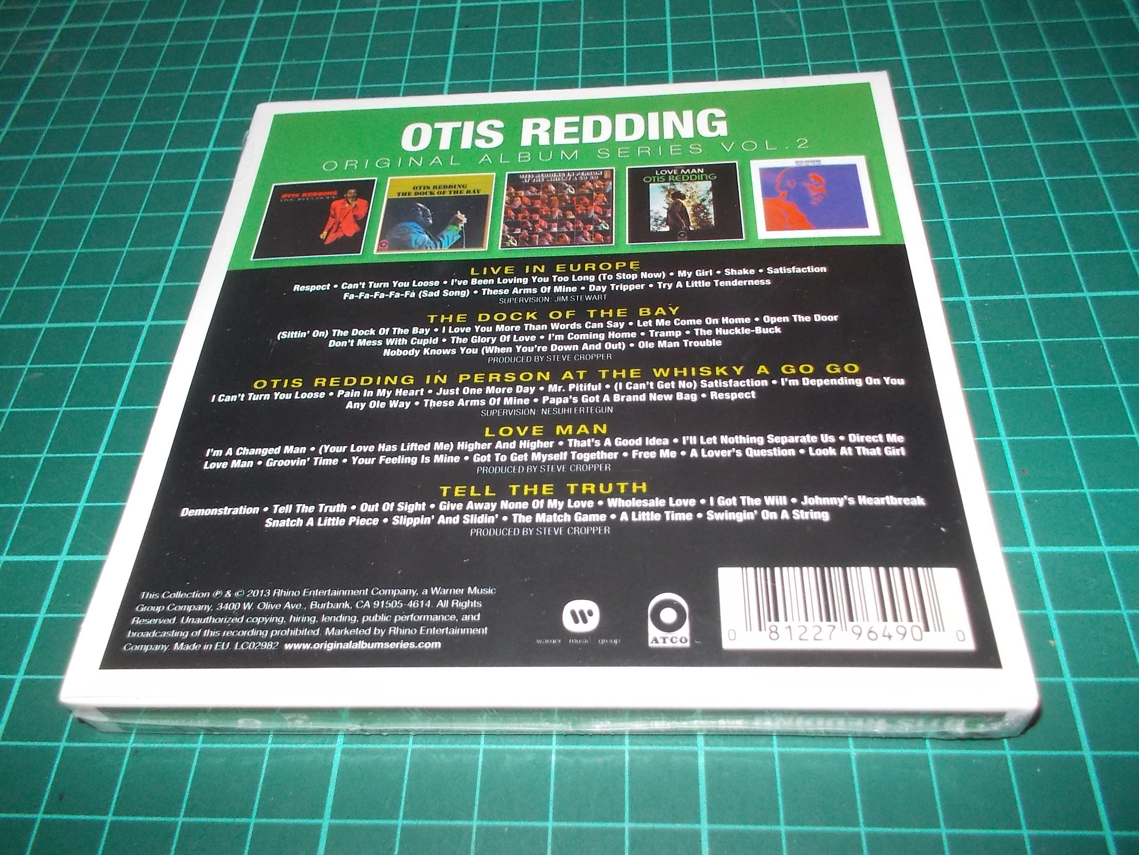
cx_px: 570
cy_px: 428
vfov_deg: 48.2
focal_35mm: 29
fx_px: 954
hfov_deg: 61.7
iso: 200
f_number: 3.3
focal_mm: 4.1
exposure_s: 1/30
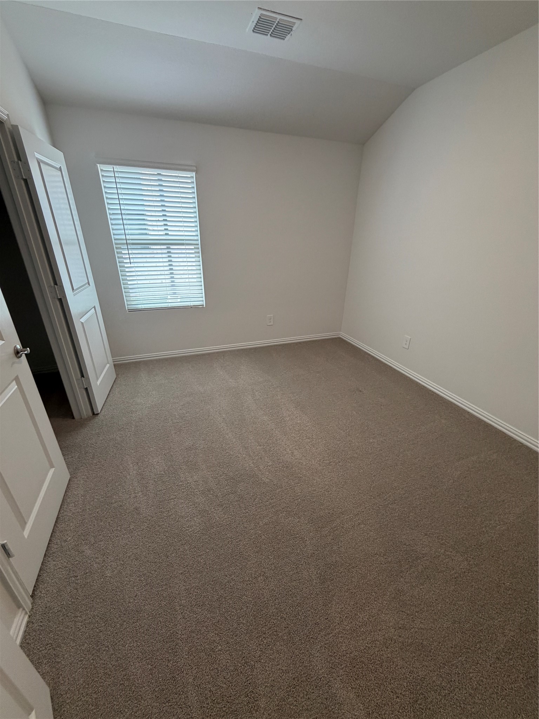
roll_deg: -0.3
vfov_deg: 102.1
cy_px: 360
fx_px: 291
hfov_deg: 85.7
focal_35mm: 14
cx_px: 270
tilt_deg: -23.7
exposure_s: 1/120
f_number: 2.2
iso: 250
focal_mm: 2.22
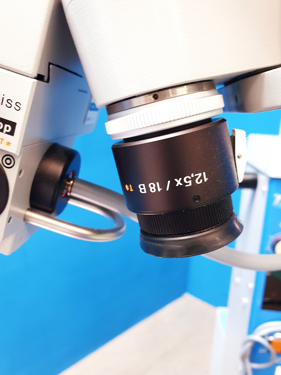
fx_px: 281
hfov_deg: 53.1
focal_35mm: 26
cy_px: 188
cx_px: 140
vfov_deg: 67.3
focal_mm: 4.3
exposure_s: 1/17
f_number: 2.4
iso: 320
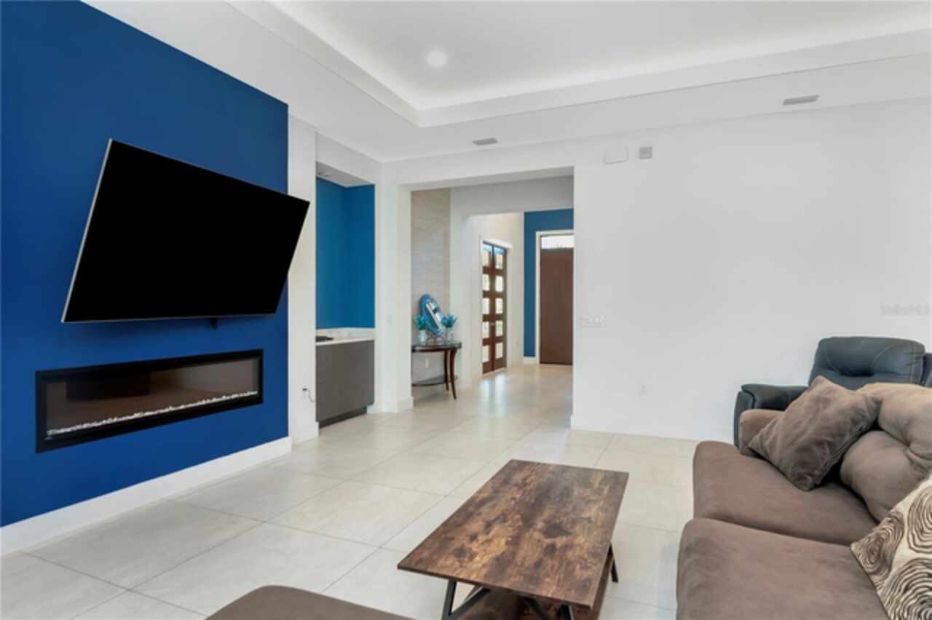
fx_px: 505
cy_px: 310
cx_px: 466
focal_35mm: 20
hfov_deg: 85.5
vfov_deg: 63.2
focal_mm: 13
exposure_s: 1/10
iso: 800
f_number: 9
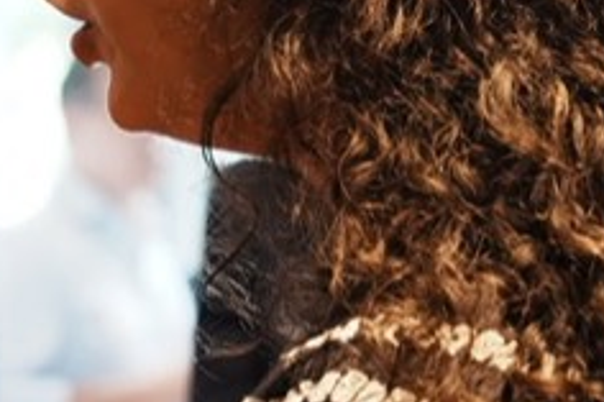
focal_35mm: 291
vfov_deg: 4.7
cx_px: -601
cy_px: 454
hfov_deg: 6.9
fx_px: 4879
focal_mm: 49
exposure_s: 1/200
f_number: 4
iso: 3200
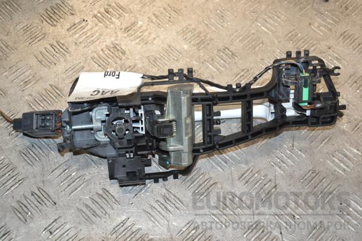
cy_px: 120
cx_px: 181
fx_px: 603
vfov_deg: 22.6
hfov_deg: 33.4
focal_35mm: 60
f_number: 5.6
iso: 800
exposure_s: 1/200
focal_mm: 40
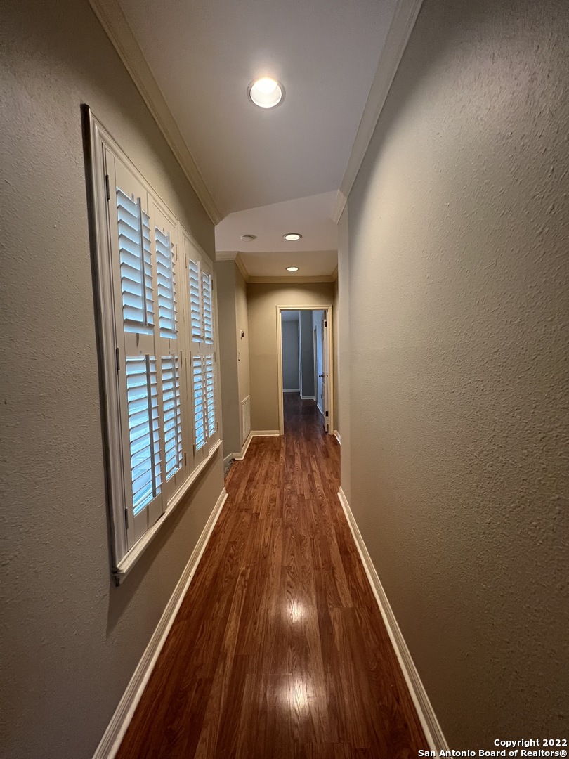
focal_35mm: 13
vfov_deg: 106.2
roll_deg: +0.8
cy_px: 380
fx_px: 285
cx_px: 284
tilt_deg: -3.1
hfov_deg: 89.9
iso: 400
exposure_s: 1/60
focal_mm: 1.57
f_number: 1.8
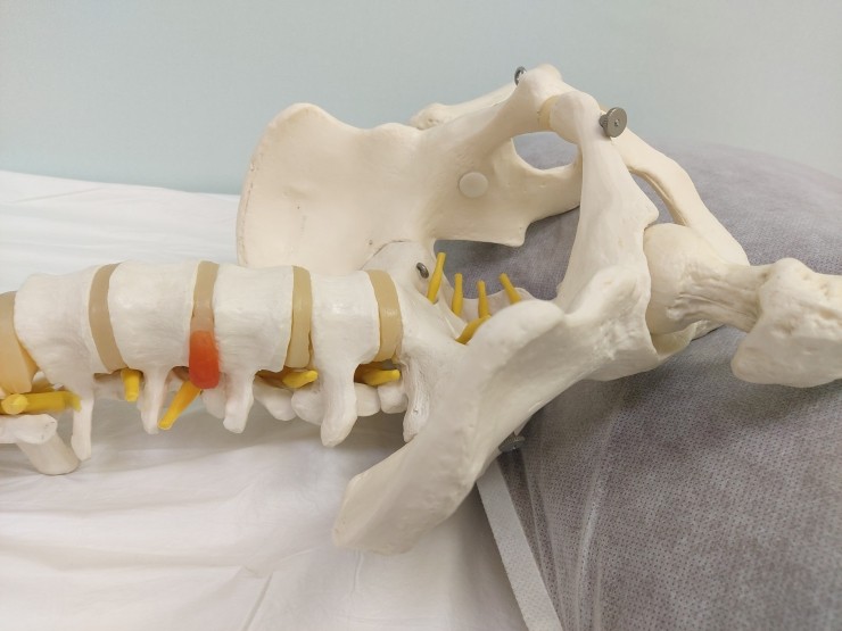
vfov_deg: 54.9
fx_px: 608
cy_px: 316
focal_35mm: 25
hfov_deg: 69.4
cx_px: 421
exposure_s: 1/60
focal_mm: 4.58
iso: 80
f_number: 2
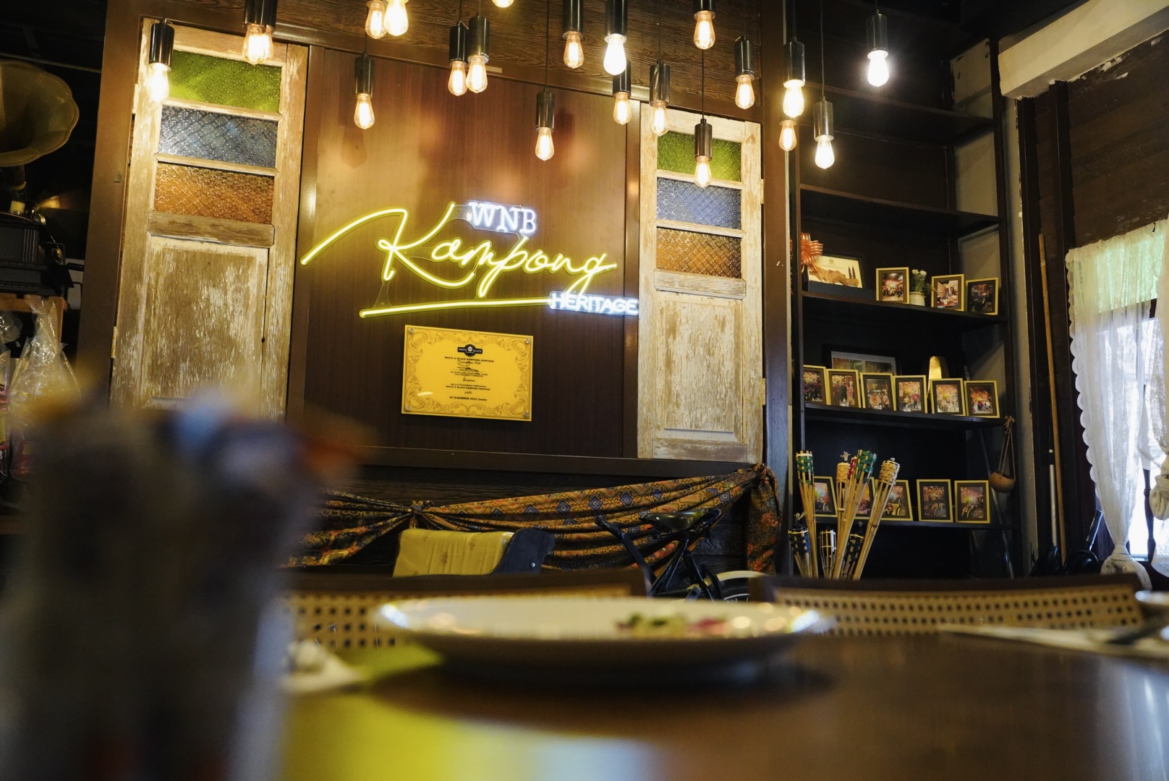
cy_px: 390
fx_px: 1007
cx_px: 584
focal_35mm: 31
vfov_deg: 42.4
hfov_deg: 60.2
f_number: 4
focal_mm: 31
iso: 10000
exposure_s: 1/500
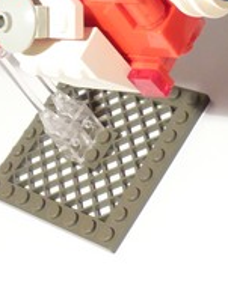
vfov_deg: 18.1
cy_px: -44
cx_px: -65
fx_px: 915
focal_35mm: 104
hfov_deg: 13.7
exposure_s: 1/13
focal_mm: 5.8
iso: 200
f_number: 2.8
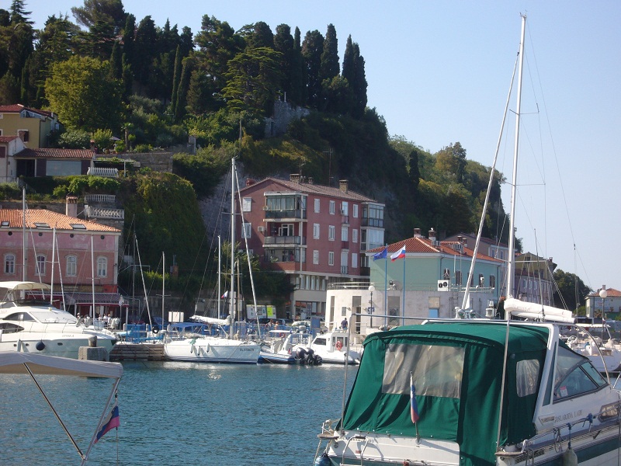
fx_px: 1740
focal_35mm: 97
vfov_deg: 15.2
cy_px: 233
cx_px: 310
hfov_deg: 20.2
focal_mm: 16.1
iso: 80
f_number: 4.8
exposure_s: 1/320
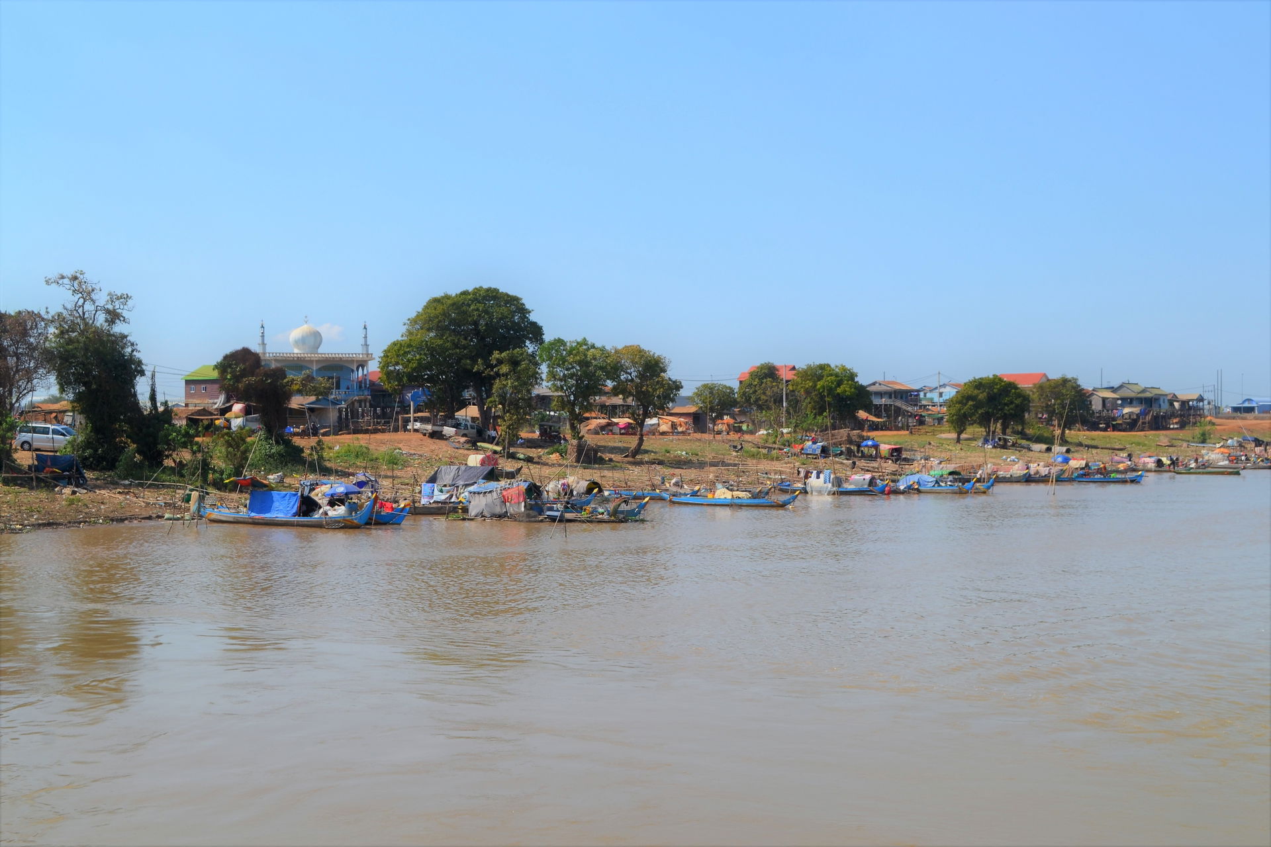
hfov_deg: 43.6
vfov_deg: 29.9
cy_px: 424
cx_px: 636
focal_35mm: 45
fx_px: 1589
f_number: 8
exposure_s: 1/250
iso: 100
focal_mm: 30
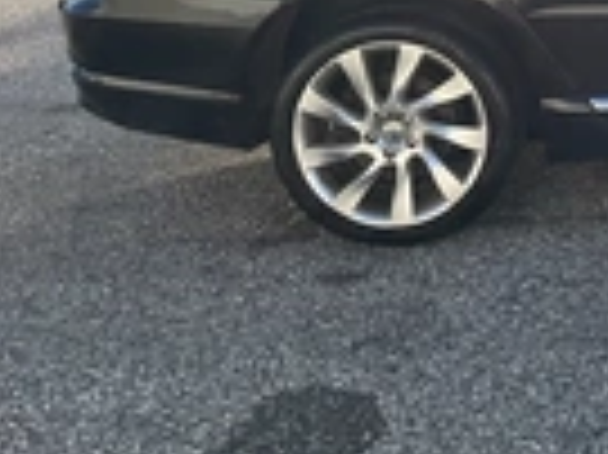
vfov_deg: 16.4
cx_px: 860
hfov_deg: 20.2
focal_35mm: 86
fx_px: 1509
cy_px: -103
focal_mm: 3
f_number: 1.8
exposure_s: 1/792
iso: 25
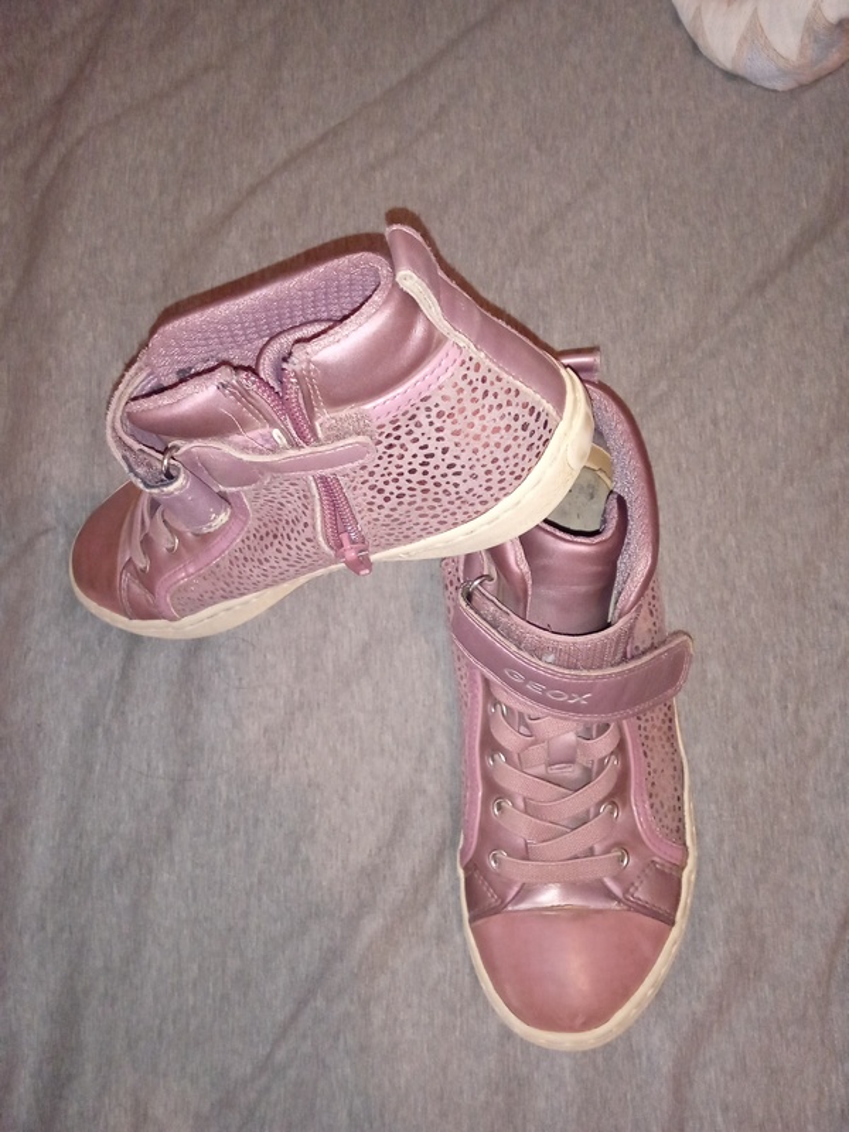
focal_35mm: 28
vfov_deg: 63.4
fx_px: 916
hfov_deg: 49.7
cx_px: 424
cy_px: 566
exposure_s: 1/20
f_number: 2.2
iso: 887
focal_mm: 3.43
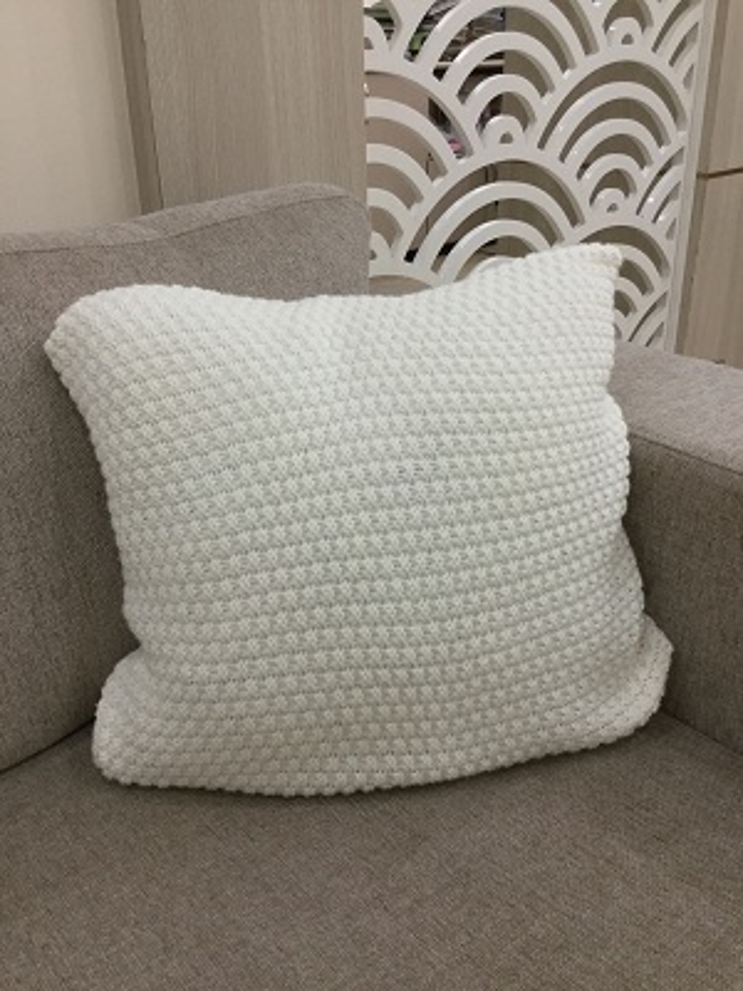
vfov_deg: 58.4
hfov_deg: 45.4
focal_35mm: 31
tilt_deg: -26.6
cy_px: 496
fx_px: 887
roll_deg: +0.5
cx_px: 372
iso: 100
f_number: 2.4
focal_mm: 3.3
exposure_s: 1/33
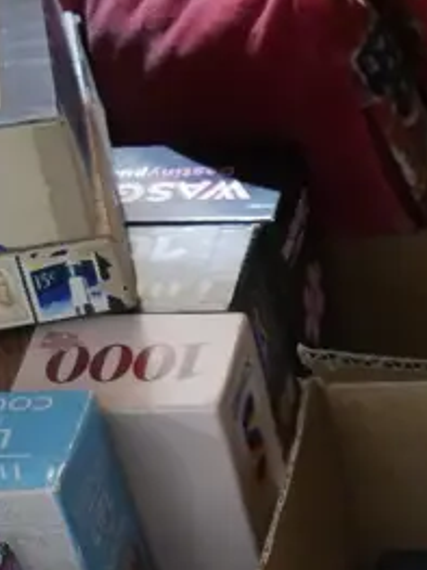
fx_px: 1926
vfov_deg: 14.8
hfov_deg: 11.7
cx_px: 755
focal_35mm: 117
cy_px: 1006
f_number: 3.6
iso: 2500
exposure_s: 1/60
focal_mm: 15
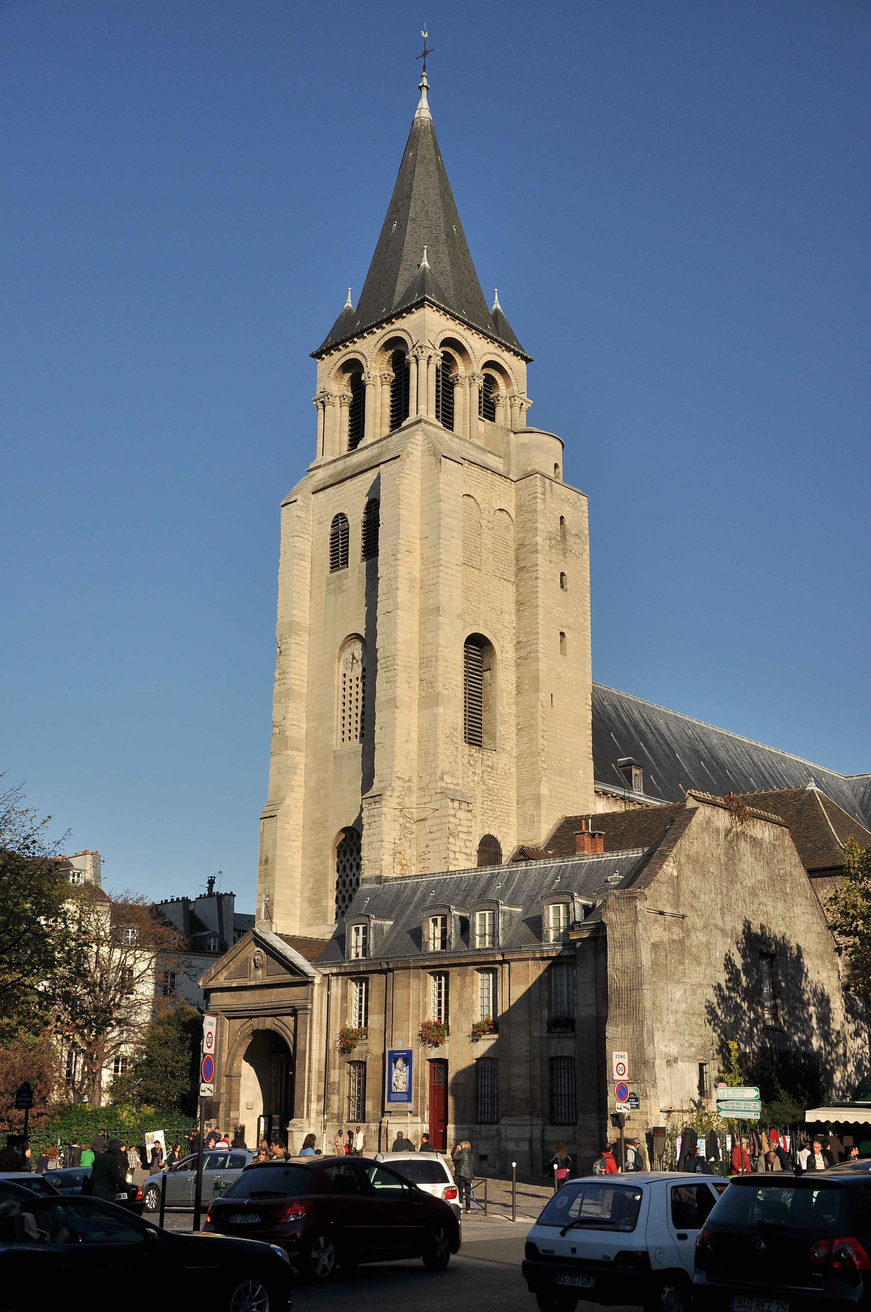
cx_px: 436
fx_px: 1528
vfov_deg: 46.4
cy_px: 656
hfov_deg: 31.8
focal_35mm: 42
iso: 200
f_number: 6.3
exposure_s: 1/1250
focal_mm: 28
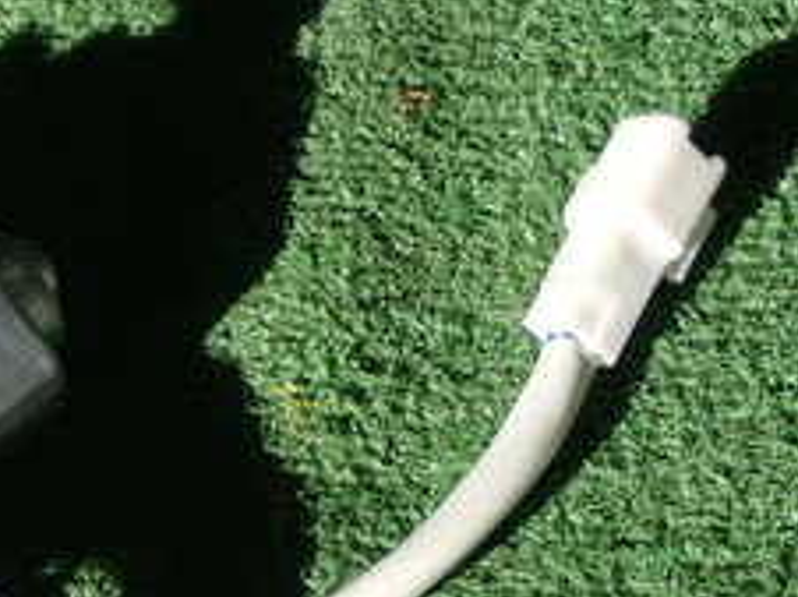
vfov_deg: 11.0
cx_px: -254
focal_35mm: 133
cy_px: 608
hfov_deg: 14.2
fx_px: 3063
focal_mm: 9.01
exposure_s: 1/500
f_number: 3.2
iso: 100
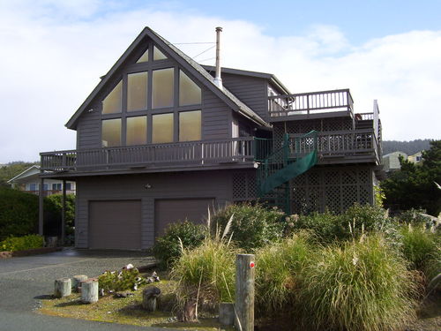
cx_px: 220
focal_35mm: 36
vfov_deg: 39.7
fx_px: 459
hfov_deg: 51.4
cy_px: 166
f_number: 4.8
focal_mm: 6
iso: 80
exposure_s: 1/320
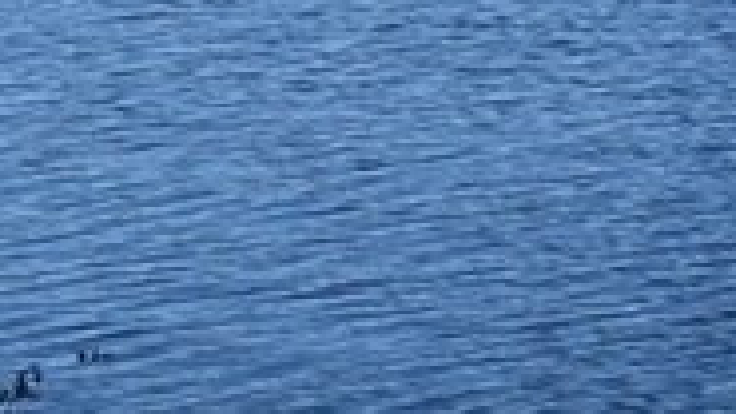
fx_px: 6459
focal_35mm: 331
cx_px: 123
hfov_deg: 6.5
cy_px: -627
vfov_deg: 3.6
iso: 800
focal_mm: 38
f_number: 22
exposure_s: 1/250
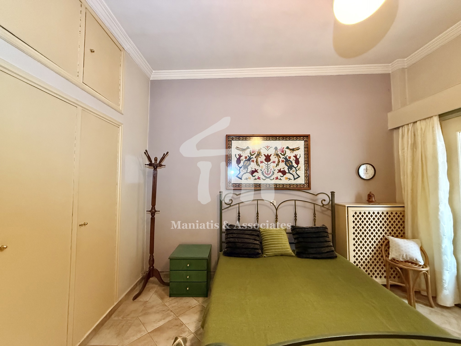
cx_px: 230
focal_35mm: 14
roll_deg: +0.5
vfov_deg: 85.7
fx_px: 186
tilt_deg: +2.9
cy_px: 173
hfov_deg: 102.1
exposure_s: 1/50
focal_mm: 2.22
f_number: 2.2
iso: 800
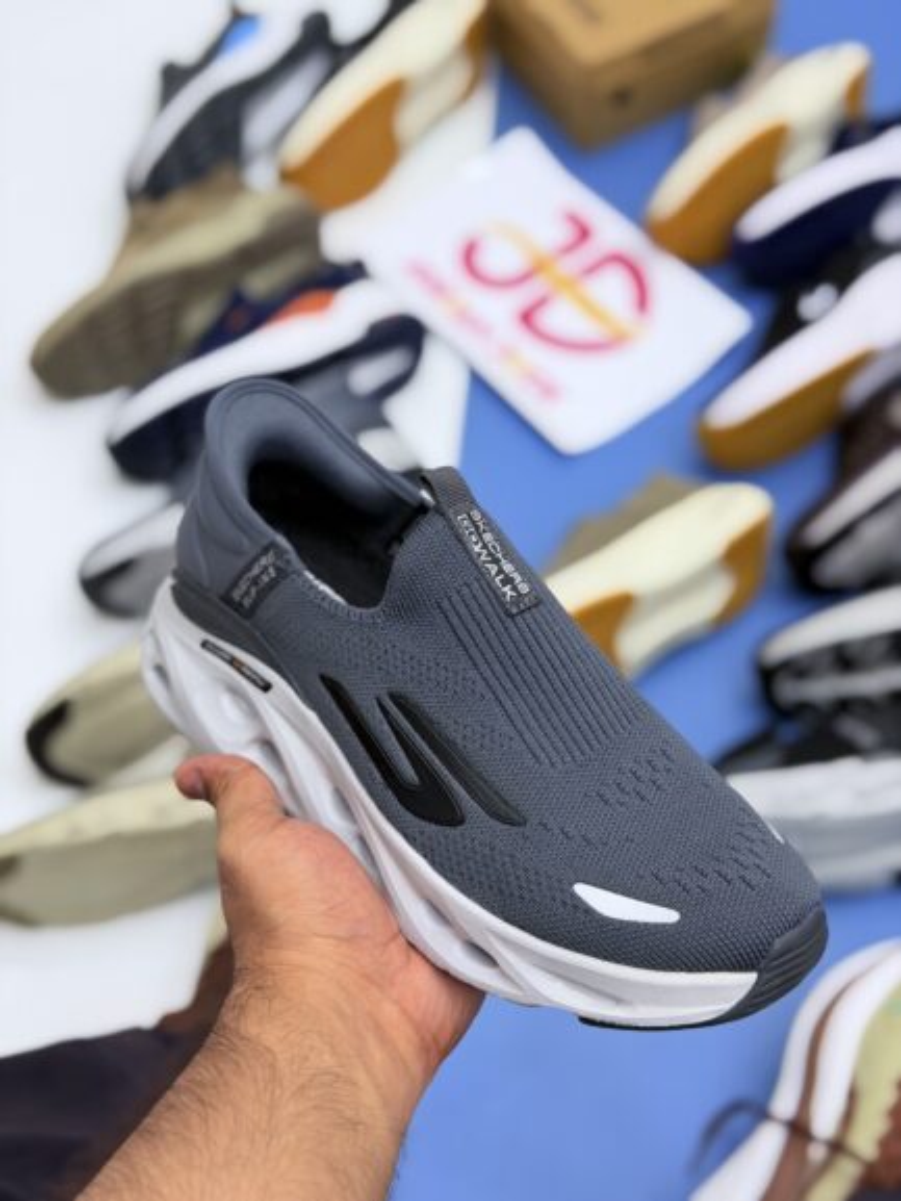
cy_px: 600
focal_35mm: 48
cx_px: 450
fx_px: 1665
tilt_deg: -55.8
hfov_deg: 30.3
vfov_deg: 39.6
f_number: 1.78
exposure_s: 1/233
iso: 64
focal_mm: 6.76
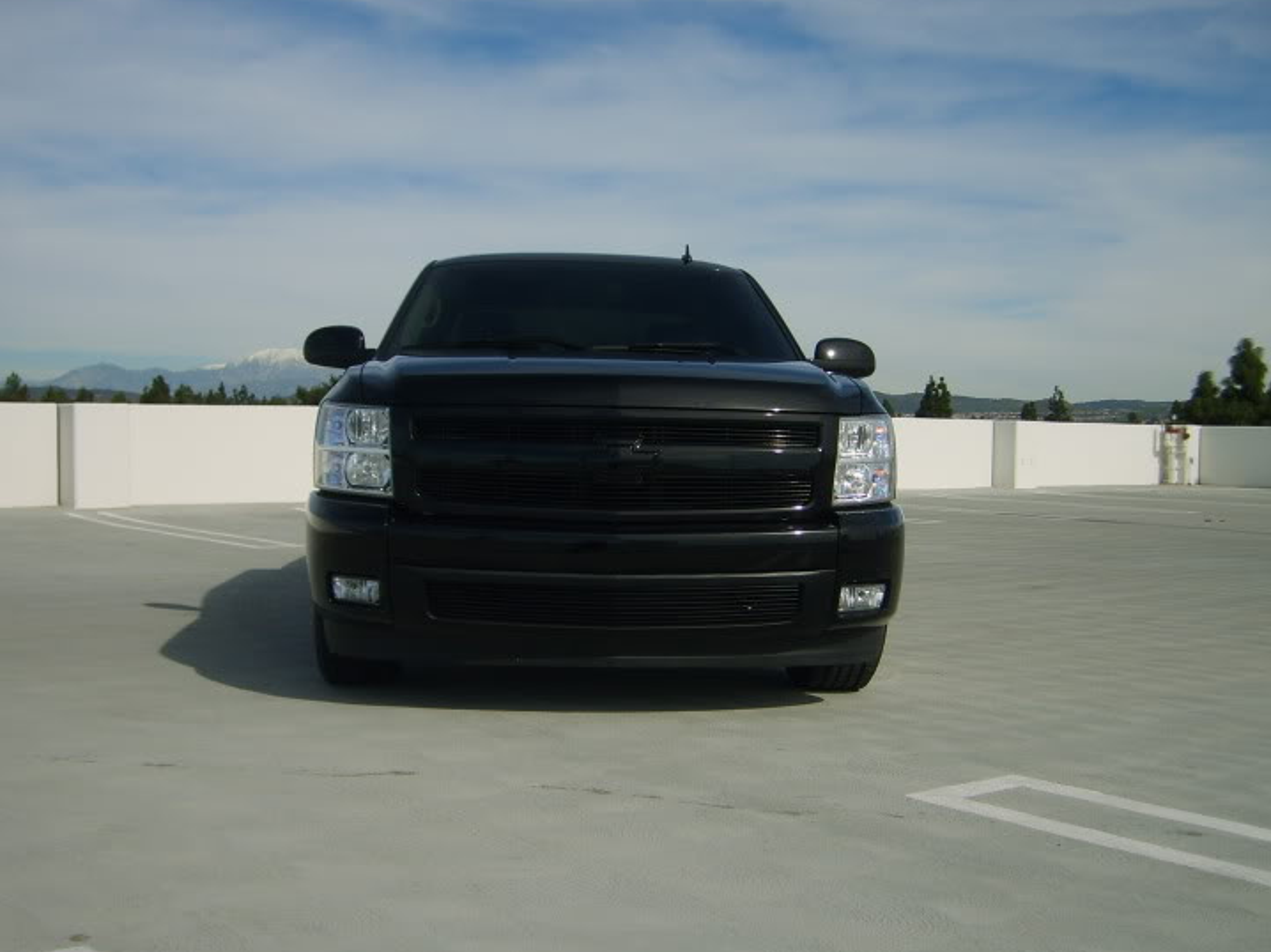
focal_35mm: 39
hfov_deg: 47.8
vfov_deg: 36.8
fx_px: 1431
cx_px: 593
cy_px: 518
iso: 50
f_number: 7.1
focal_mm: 5.8
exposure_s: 1/350
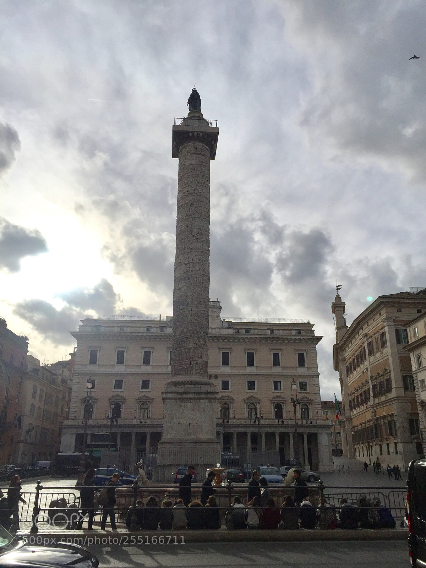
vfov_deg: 61.7
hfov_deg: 48.2
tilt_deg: +20.7
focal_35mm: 29
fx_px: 476
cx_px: 213
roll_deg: -0.3
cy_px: 284
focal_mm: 4.15
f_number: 2.2
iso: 32
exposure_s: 1/7937
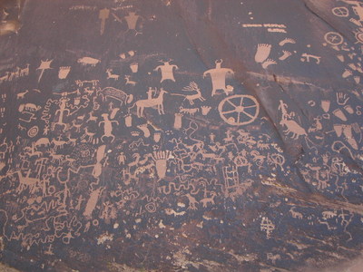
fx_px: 398
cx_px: 182
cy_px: 136
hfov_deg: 49.0
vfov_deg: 37.7
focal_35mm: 38
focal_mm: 7.8
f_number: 4
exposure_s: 1/90
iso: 100
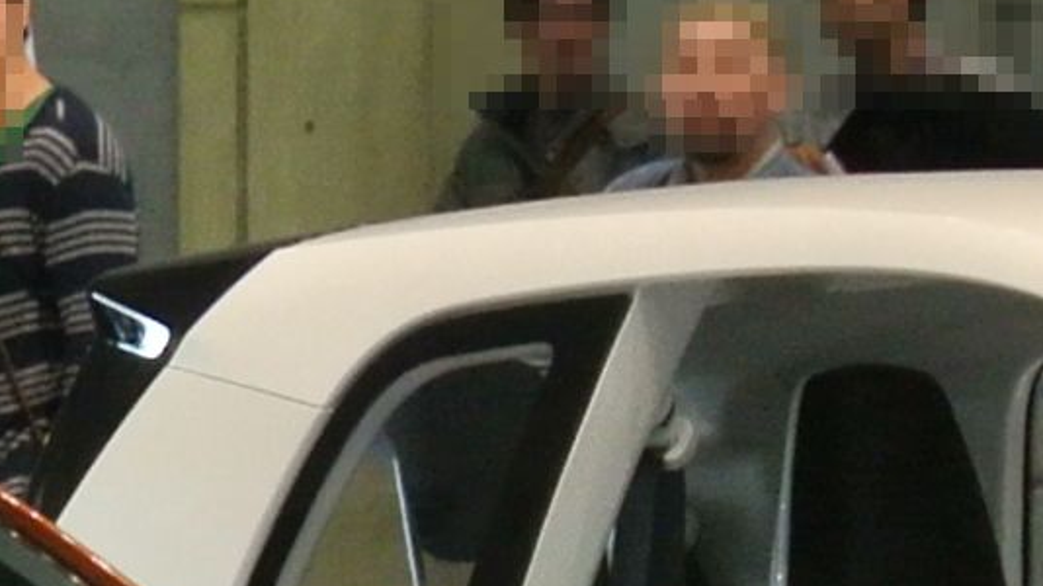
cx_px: -721
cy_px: 1483
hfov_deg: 3.5
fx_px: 17031
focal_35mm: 616
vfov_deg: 2.0
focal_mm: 30
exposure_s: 1/60
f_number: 5.6
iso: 560
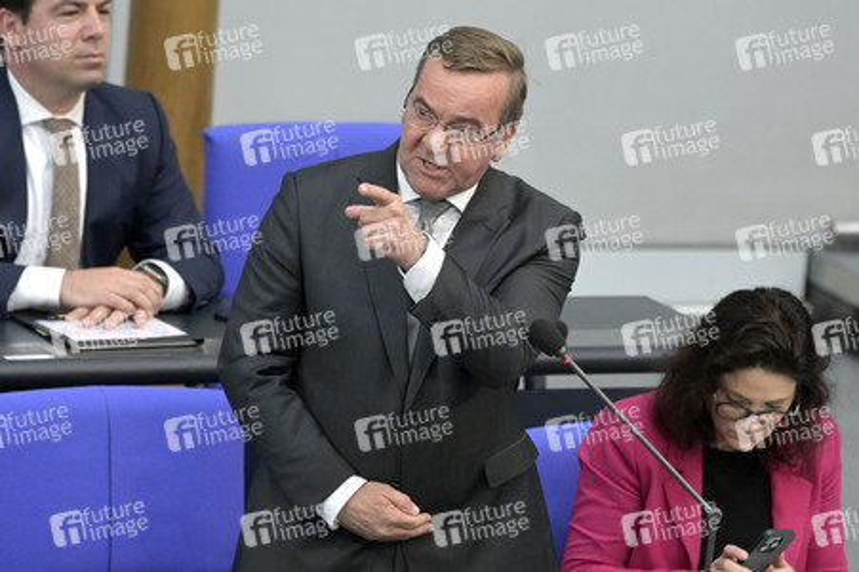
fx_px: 9060
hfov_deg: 5.4
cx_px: 430
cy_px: 286
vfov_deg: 3.6
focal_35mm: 380
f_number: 5.6
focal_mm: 380
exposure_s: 1/320
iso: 8000
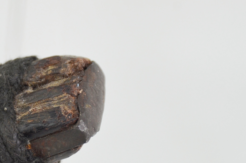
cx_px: 46
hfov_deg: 4.8
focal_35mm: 428
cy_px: 103
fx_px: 2919
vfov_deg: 3.2
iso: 560
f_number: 5.6
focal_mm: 135
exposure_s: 1/250
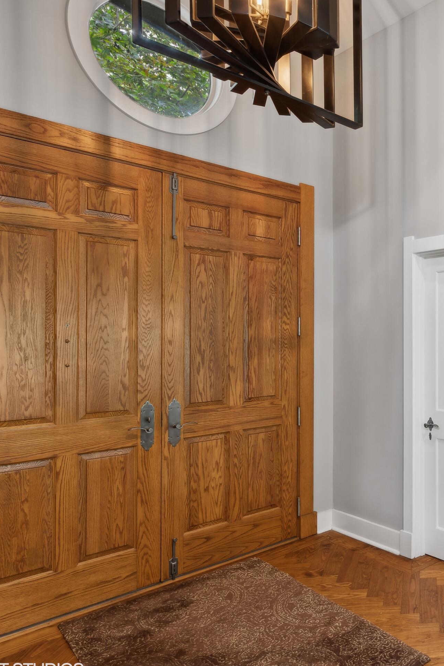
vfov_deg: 65.5
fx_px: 518
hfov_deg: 39.2
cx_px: 472
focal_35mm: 28
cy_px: 334
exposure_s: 2
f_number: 11
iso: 200
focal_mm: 18
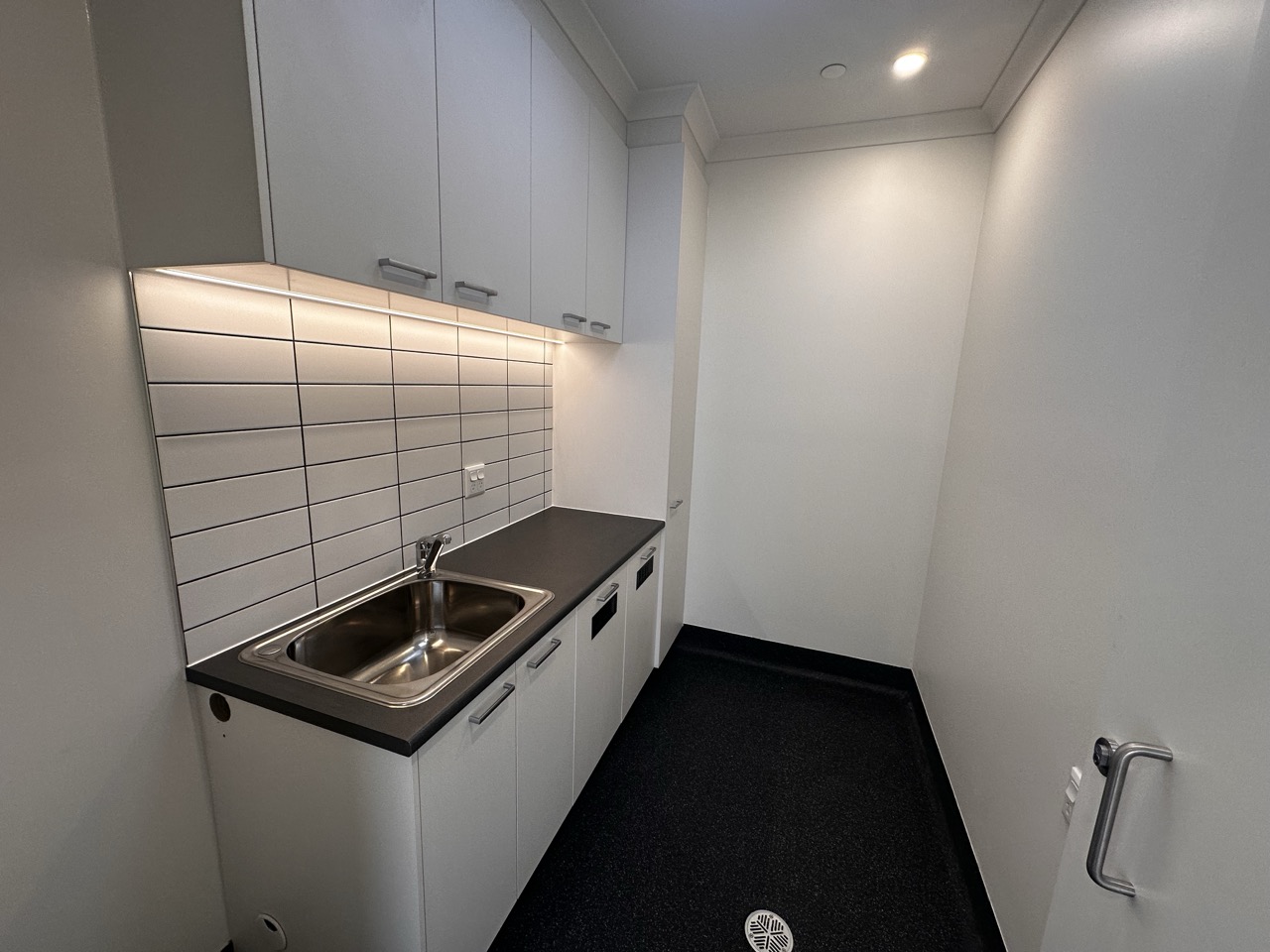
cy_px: 476
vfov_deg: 85.7
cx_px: 635
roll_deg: -2.5
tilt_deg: -10.5
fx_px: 514
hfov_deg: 102.1
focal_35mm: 14
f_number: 2.2
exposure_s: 1/100
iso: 100
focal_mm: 2.22
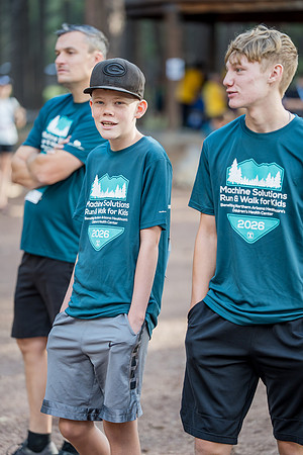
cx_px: 152
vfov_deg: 14.5
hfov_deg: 9.7
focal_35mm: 141
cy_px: 228
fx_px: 1783
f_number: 2.8
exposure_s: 1/400
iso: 500
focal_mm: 141.2
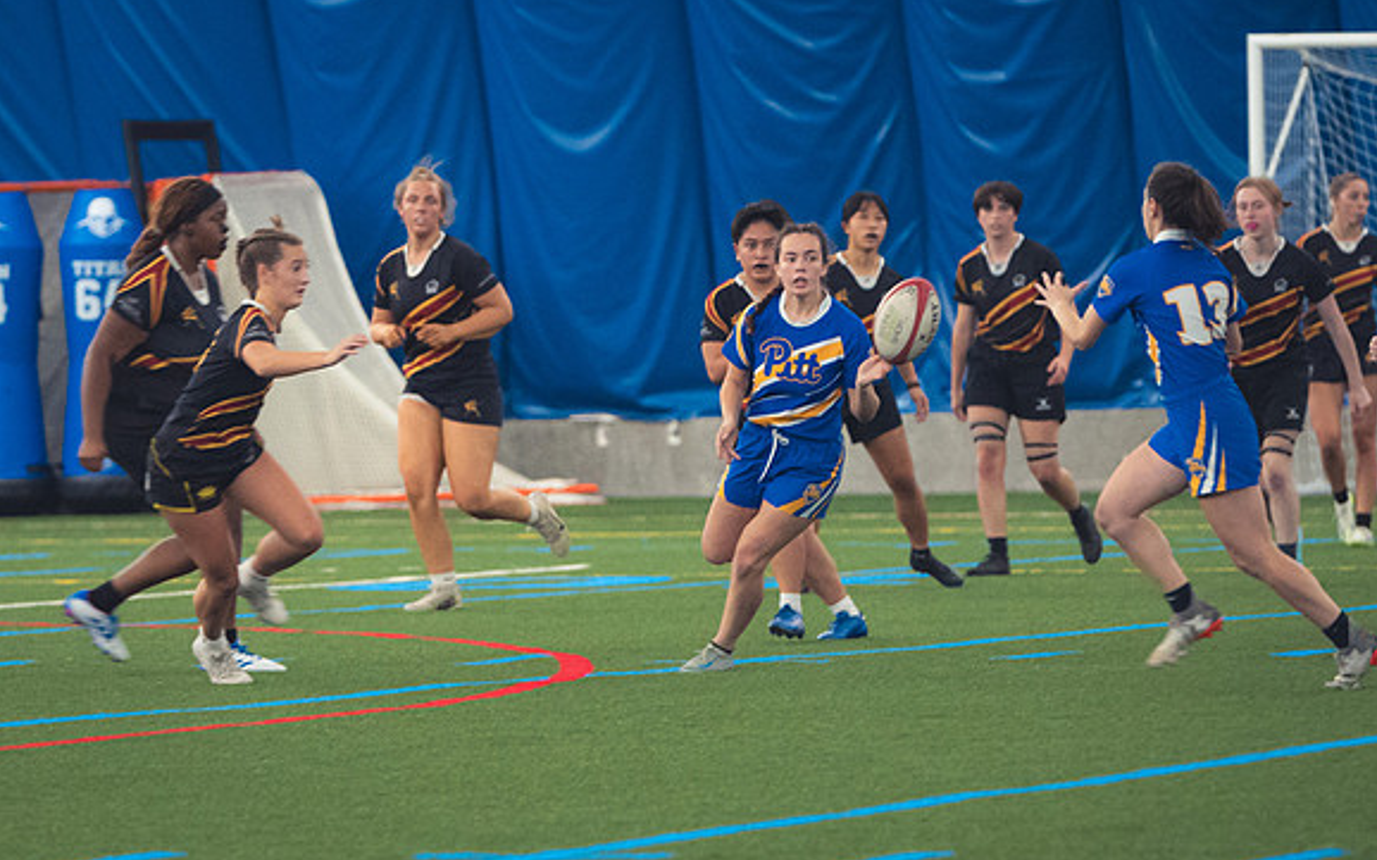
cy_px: 486
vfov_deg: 3.7
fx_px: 13207
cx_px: 362
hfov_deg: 6.0
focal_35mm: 352
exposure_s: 1/320
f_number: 2.8
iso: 2800
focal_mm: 150
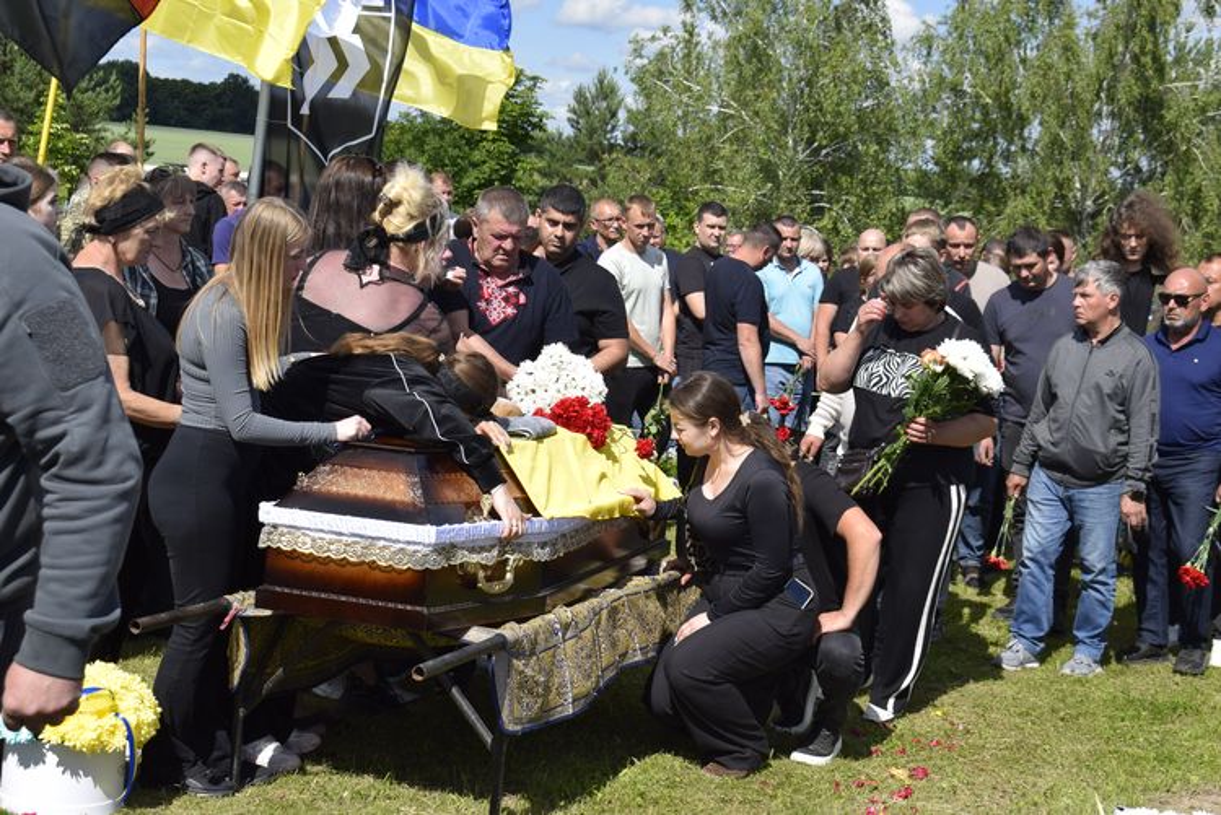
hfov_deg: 35.0
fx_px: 1934
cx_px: 610
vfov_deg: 23.8
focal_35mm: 57
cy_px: 408
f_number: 10
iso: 200
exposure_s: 1/400
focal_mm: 38
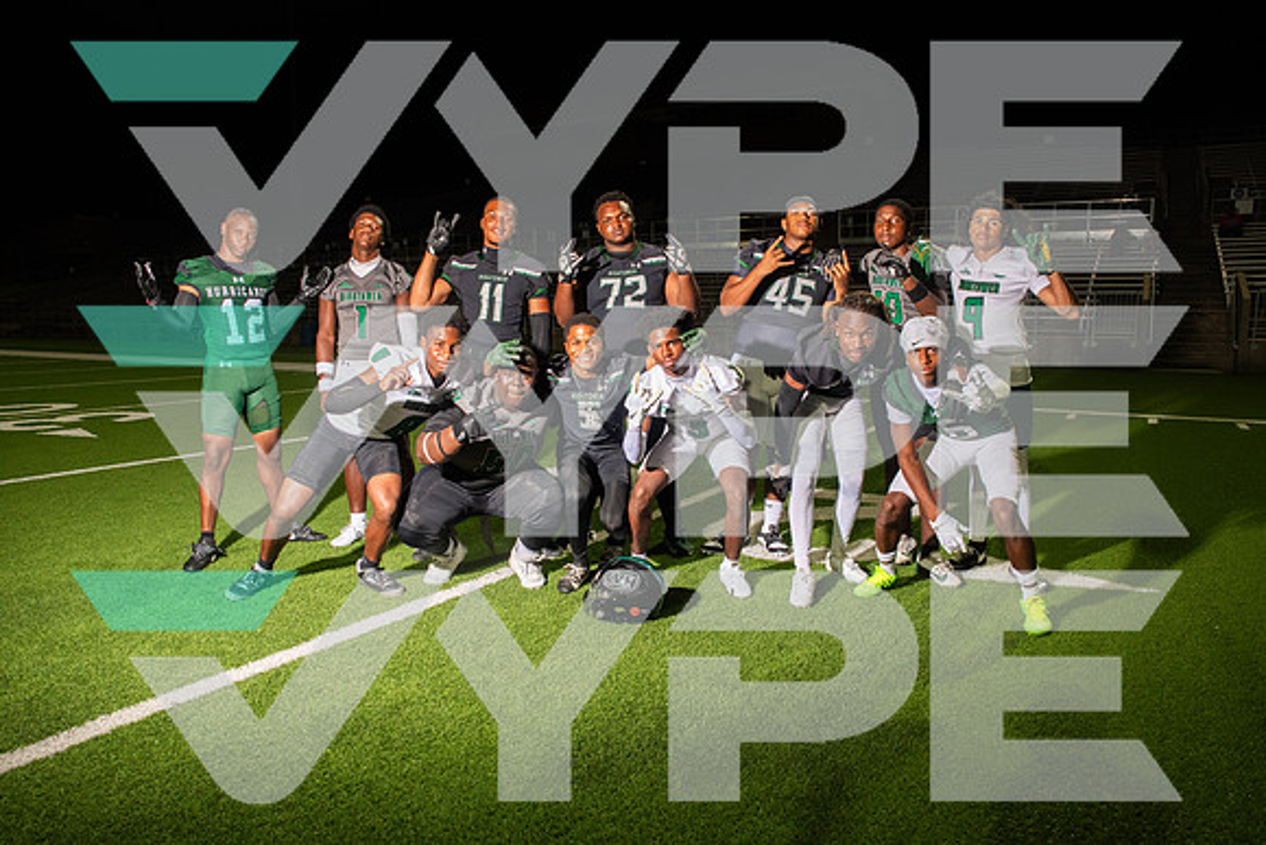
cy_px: 422
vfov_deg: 53.2
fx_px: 844
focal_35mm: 24
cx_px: 633
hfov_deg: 73.7
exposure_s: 1/400
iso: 1000
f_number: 7.1
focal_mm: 24
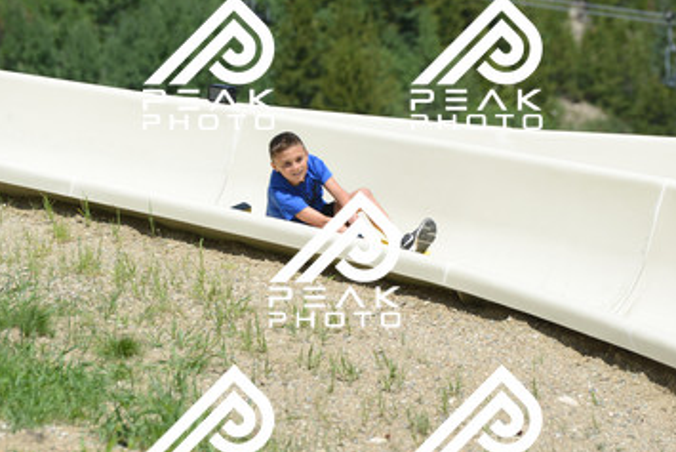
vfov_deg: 6.3
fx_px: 4133
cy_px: 247
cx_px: 343
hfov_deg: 9.4
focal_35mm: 220
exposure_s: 1/1250
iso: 400
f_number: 6.3
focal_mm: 195
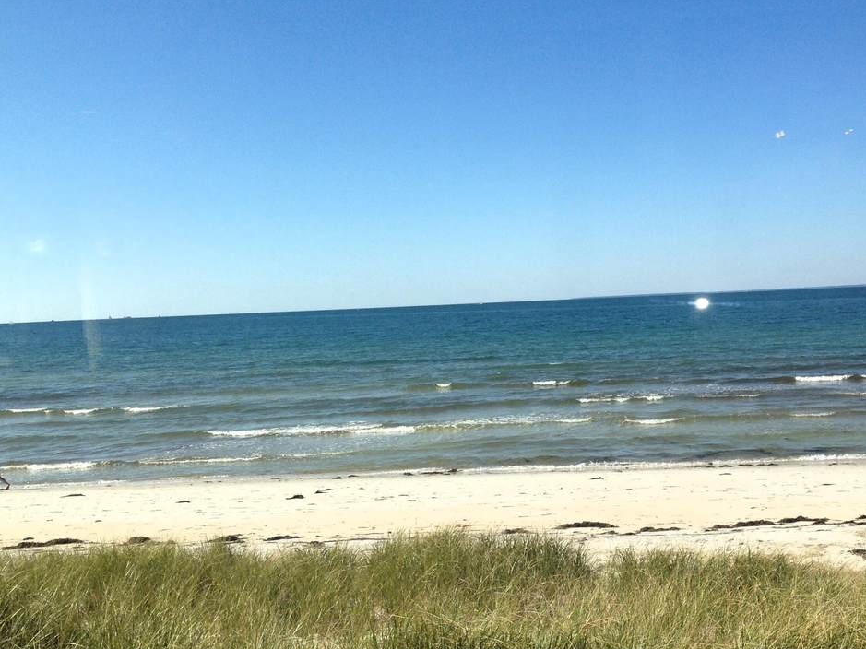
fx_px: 1126
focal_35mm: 45
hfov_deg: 41.7
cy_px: 363
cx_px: 561
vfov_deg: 32.1
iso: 50
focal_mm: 4.13
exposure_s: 1/1642
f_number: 2.4
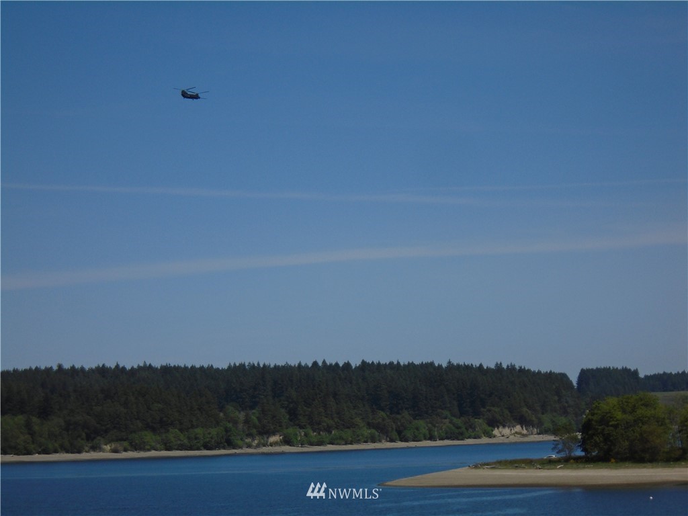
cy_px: 258
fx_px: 2584
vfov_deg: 11.4
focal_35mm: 130
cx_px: 344
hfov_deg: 15.2
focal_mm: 23
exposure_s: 1/800
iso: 100
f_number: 6.4
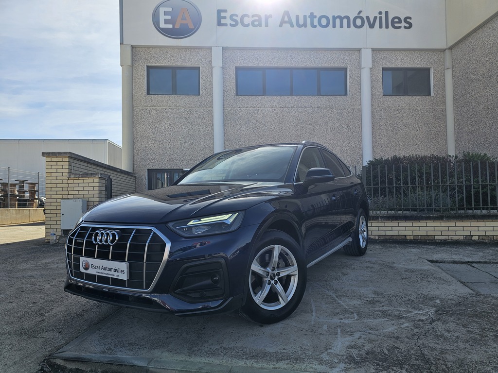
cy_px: 186
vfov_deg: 58.9
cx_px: 249
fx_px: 331
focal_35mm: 23
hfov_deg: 73.9
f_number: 1.7
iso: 10
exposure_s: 1/720
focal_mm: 6.3
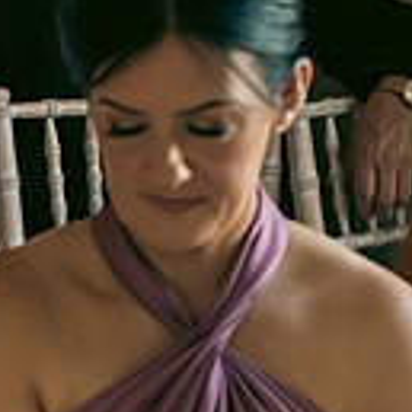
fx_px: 3595
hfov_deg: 6.5
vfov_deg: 6.6
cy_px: 276
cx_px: -240
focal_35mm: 267
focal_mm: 70
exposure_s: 1/160
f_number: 3.5
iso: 640
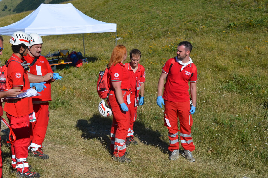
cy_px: 95
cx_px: 104
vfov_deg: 24.5
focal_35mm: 55
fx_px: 409
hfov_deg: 36.2
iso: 100
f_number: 8
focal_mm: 26
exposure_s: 1/250
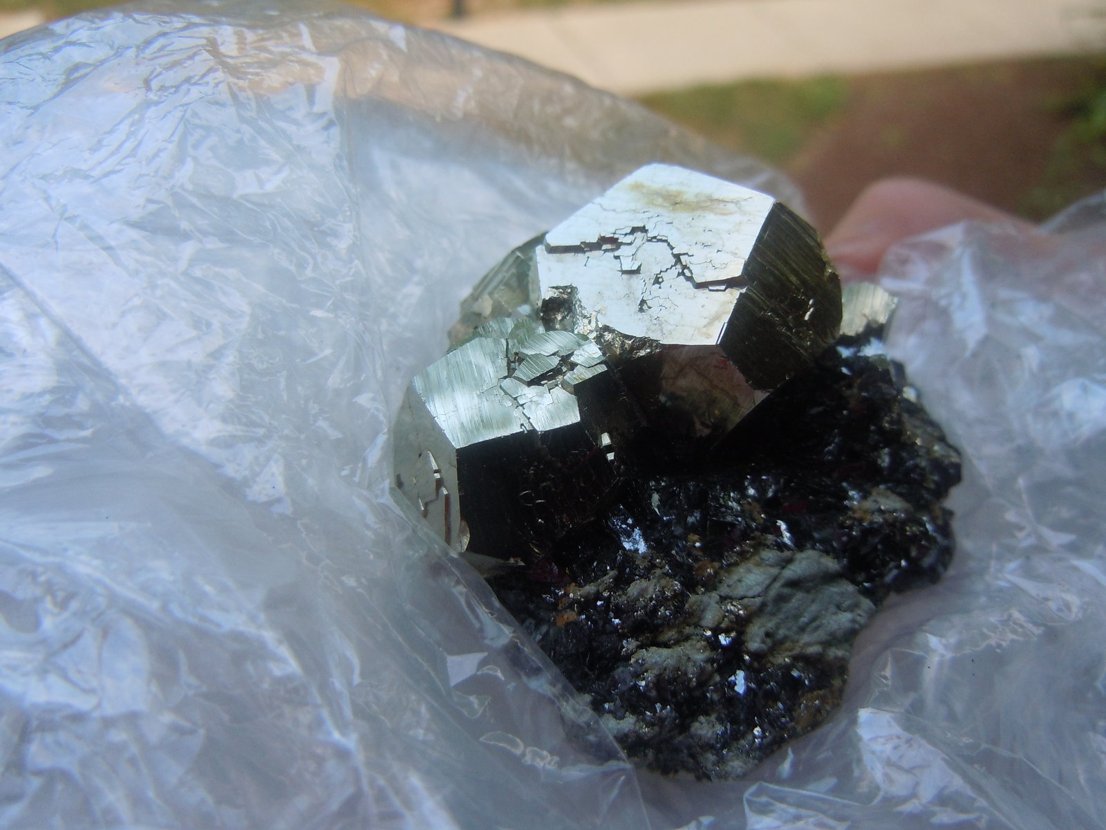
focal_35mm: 30
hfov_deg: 60.0
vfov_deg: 46.8
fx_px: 959
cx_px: 553
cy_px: 415
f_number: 3.5
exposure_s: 1/60
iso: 200
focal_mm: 5.4
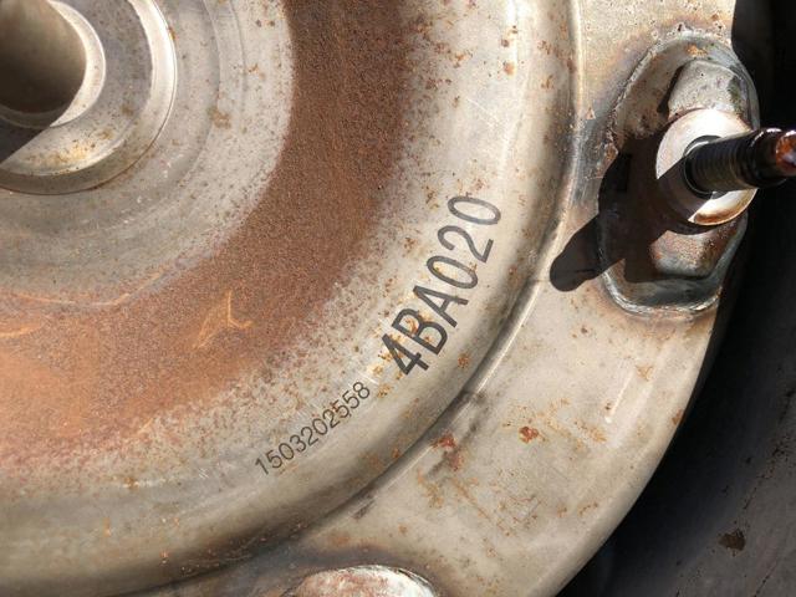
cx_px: 398
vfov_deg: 49.7
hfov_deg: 63.4
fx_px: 644
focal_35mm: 28
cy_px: 298
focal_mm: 3.99
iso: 20
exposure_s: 1/1230
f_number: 1.8
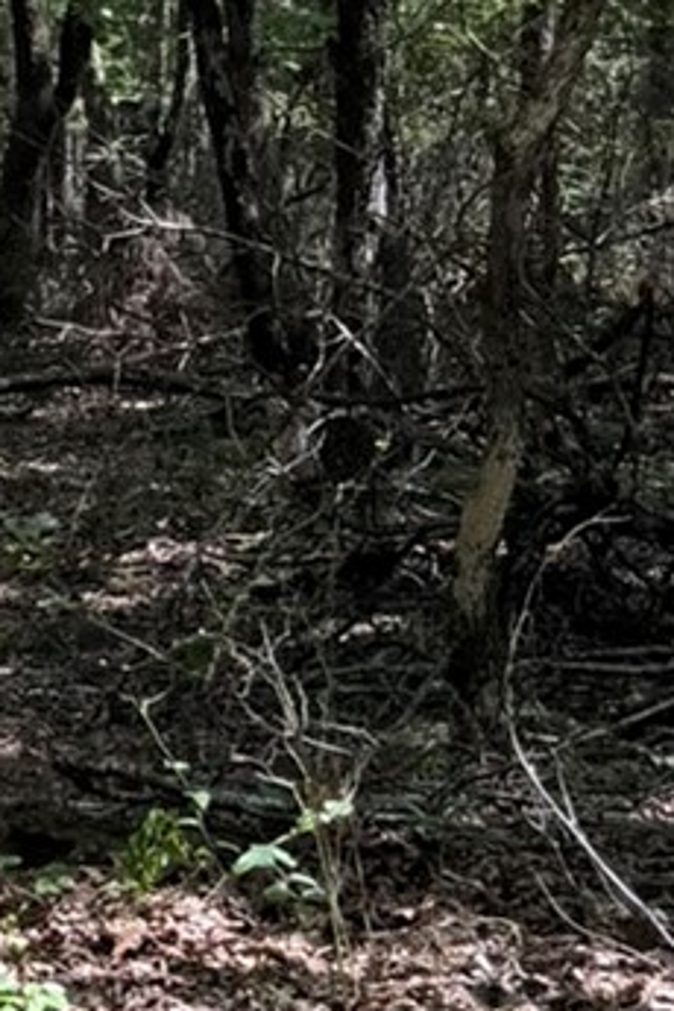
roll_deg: -3.0
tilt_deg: +2.2
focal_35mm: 139
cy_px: 0
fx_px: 3903
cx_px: -437
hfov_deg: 9.5
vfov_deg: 14.5
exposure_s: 1/461
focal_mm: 6.76
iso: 80
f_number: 1.78
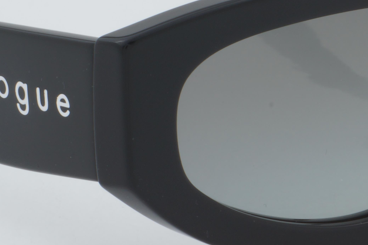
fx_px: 2218
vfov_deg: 6.3
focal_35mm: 217
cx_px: 305
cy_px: 77
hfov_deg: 9.5
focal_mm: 50
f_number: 32
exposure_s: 1/3
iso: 100
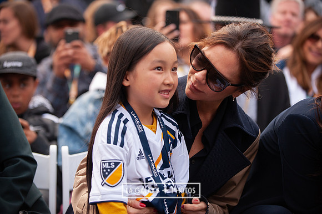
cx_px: 161
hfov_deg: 20.0
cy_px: 107
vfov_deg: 13.4
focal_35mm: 102
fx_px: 912
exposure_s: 1/1250
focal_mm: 102
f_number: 2.8
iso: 560
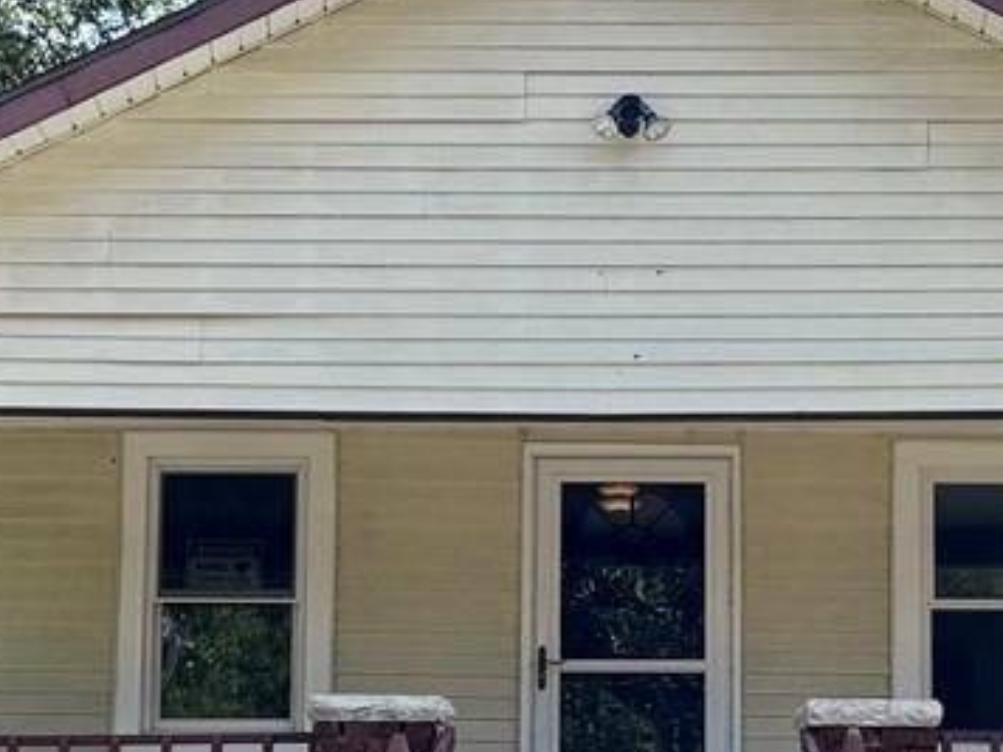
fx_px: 1999
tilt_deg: +8.5
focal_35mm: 69
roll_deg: +0.5
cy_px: 703
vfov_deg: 20.8
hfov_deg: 28.1
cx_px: 587
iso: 80
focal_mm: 6.76
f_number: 1.78
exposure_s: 1/3247
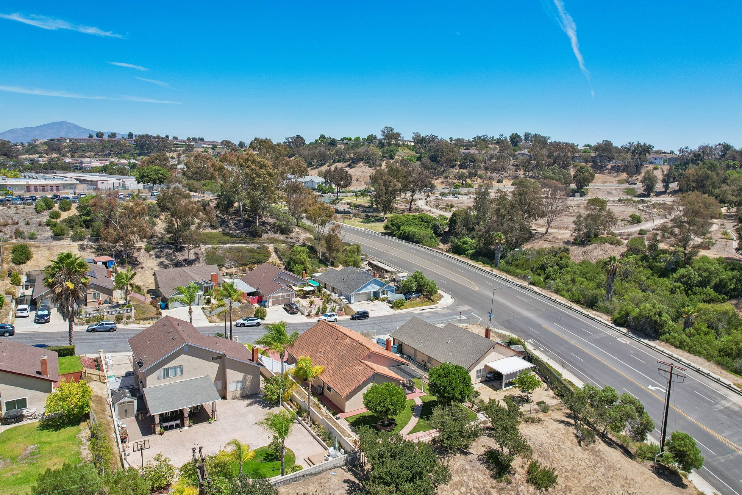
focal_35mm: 23
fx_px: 474
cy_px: 237
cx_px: 365
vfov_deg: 55.1
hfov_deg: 76.1
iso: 120
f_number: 2.8
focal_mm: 8.4
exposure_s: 1/2000
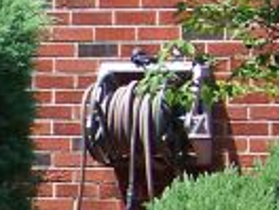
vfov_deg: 3.1
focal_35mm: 473
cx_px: -444
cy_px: 342
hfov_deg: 4.1
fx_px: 3812
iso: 64
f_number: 3.2
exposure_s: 1/320
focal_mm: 13.2
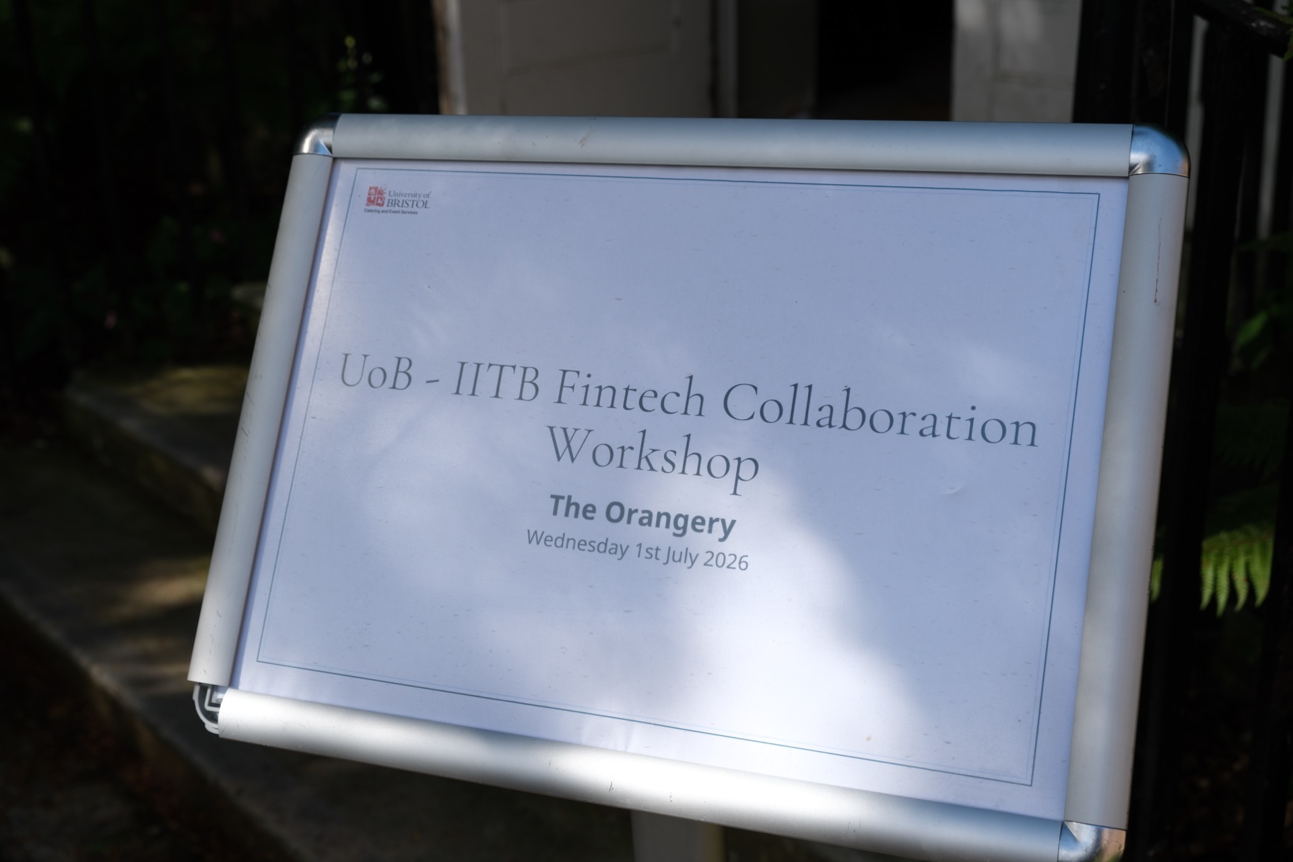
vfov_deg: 31.2
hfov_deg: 45.4
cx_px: 646
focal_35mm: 43
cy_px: 431
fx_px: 1544
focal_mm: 28.9
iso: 125
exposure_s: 1/320
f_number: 5
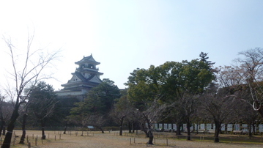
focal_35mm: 35
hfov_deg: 56.1
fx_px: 244
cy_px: 108
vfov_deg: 33.2
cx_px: 102
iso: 100
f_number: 3.3
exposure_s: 1/1600
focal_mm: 4.3
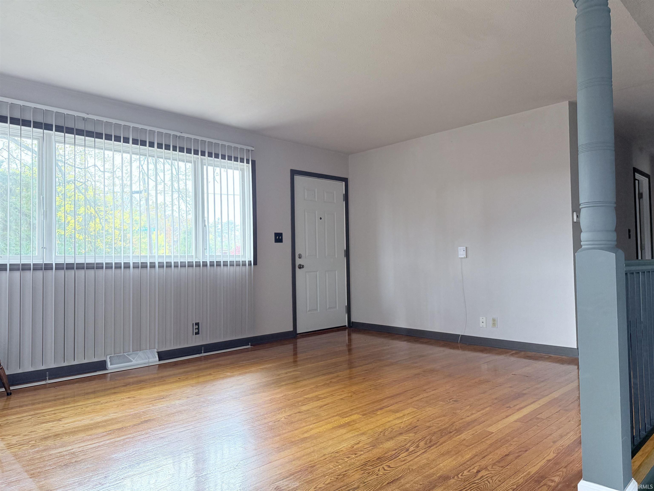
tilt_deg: +2.0
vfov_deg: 56.8
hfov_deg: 71.6
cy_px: 246
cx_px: 327
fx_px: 453
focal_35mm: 24
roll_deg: +0.8
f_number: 1.78
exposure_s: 1/93
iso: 200
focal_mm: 6.76
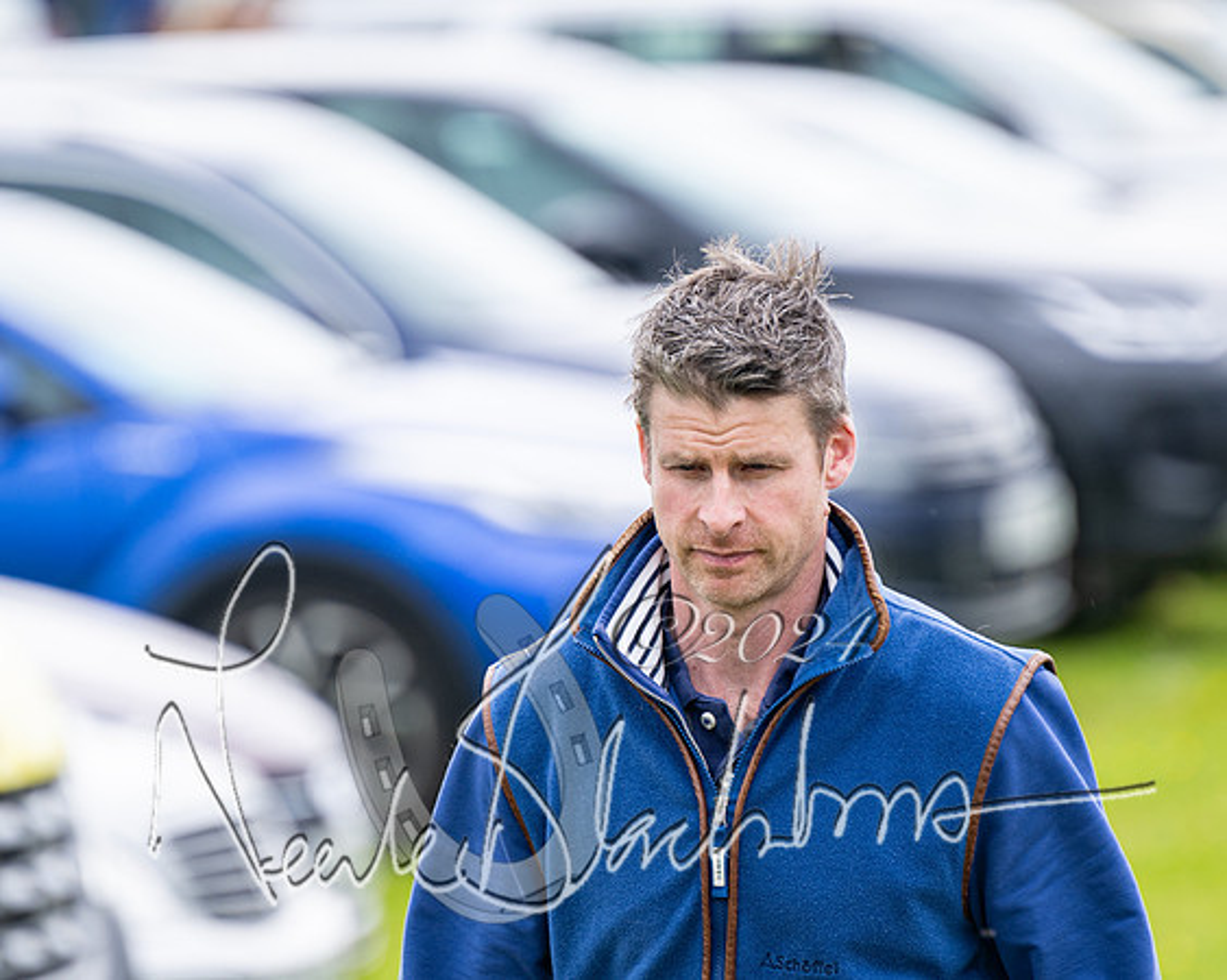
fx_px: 15951
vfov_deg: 3.5
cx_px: 646
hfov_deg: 4.4
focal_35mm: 439
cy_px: 490
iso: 100
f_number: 4
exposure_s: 1/640
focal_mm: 260
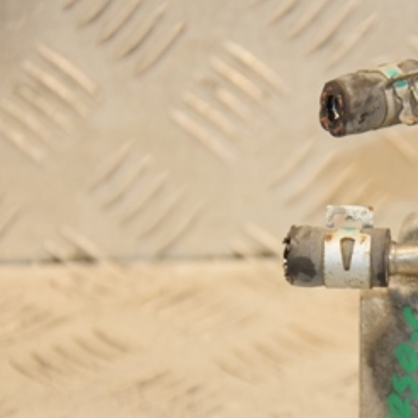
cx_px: 532
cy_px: 360
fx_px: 3403
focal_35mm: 249
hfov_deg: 7.0
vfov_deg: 7.0
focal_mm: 75
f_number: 5.3
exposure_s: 1/200
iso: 800
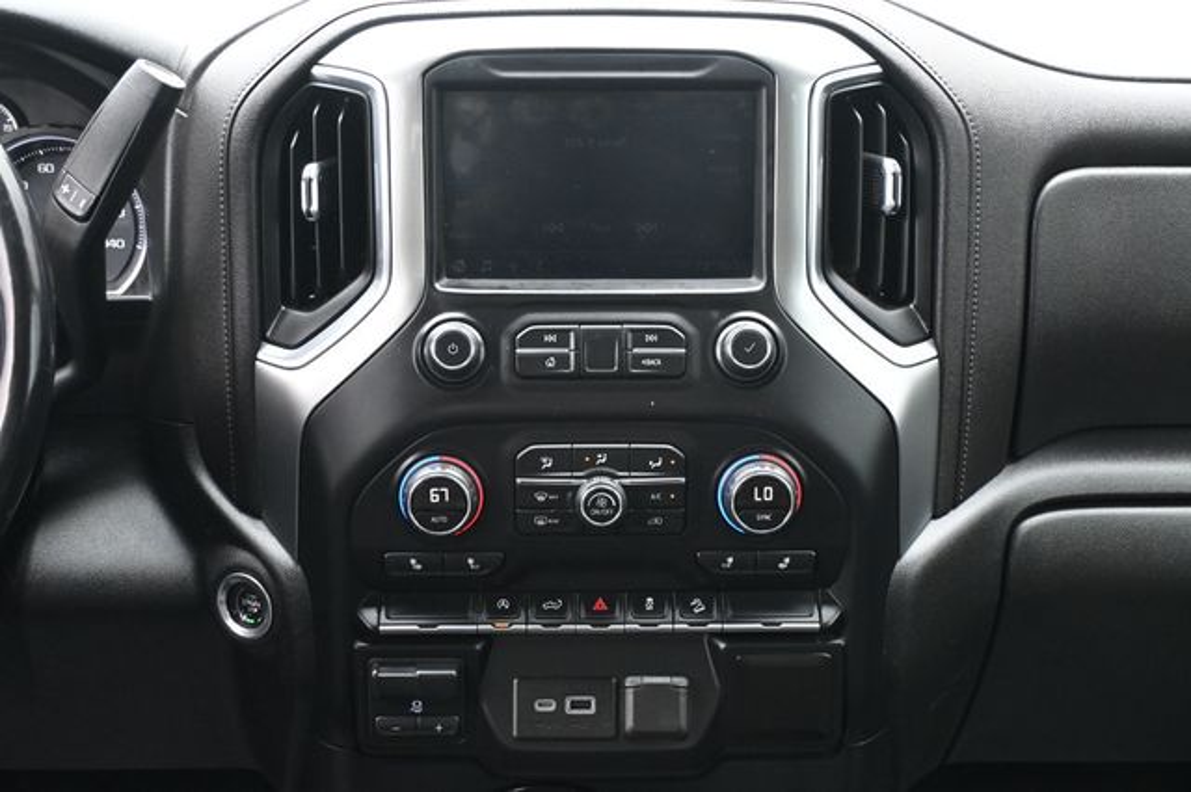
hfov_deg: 40.0
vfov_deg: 27.2
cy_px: 396
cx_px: 596
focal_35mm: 50
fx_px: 1637
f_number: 5
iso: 1400
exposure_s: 1/125
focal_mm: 33
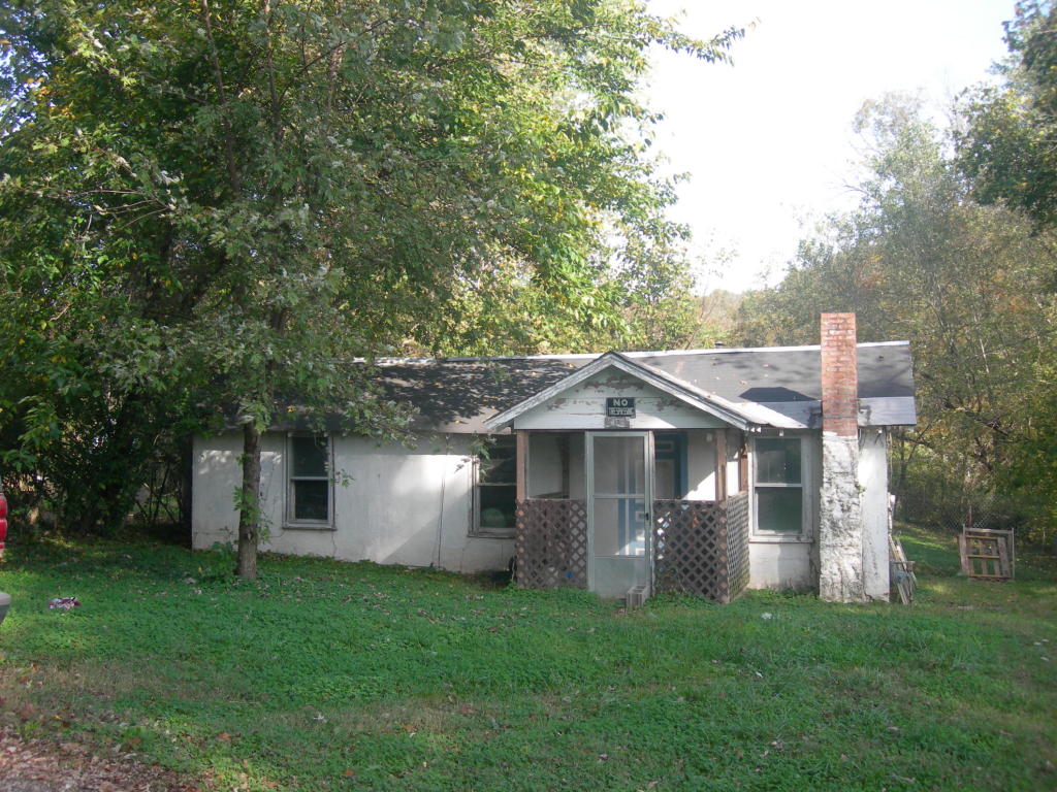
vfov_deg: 37.7
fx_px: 1160
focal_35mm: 38
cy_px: 396
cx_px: 528
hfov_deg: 49.0
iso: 50
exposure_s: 1/186
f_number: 2.8
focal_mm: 7.8
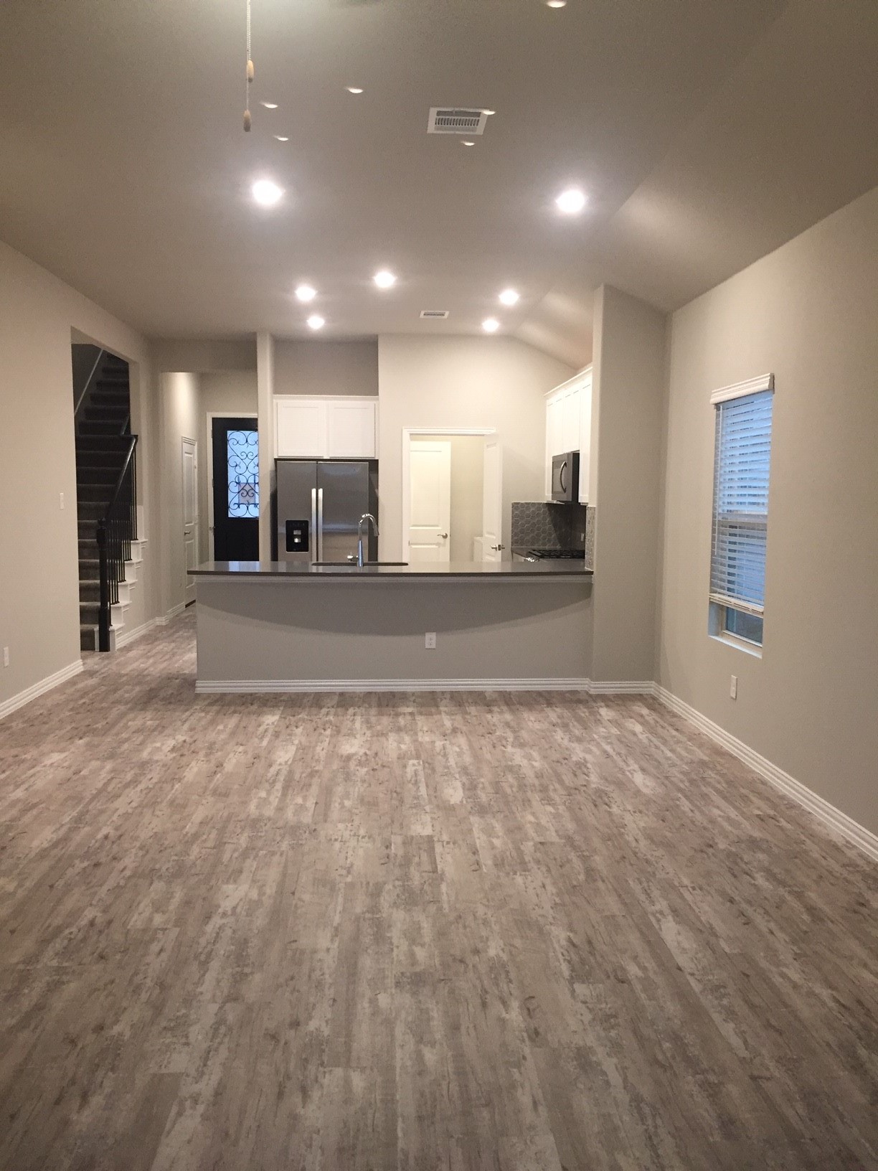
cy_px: 586
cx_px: 439
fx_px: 981
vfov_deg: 61.7
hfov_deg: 48.2
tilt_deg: -4.4
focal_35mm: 29
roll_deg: +0.3
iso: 125
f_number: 2.2
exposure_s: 1/30
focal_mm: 4.15
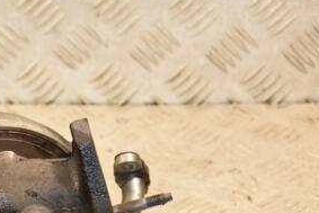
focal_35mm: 197
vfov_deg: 7.0
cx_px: -17
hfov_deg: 10.3
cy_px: 194
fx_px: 1746
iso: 800
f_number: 5.3
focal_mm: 62
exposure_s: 1/125
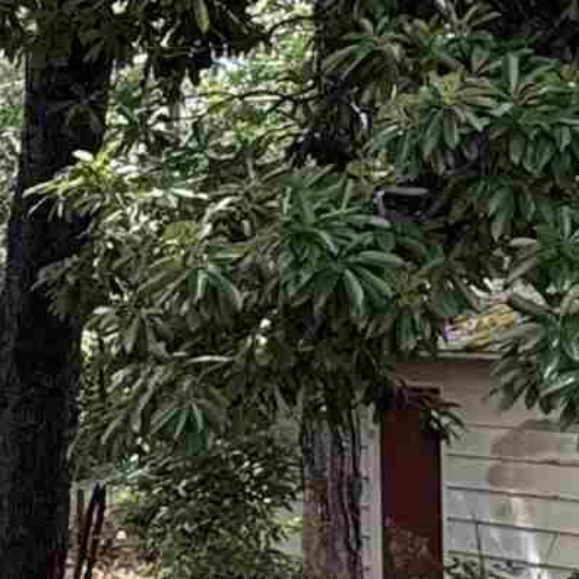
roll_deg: -1.6
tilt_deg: +2.7
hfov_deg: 18.0
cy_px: 105
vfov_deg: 17.9
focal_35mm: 96
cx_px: 138
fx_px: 1817
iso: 40
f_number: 2.2
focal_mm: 2.22
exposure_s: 1/117
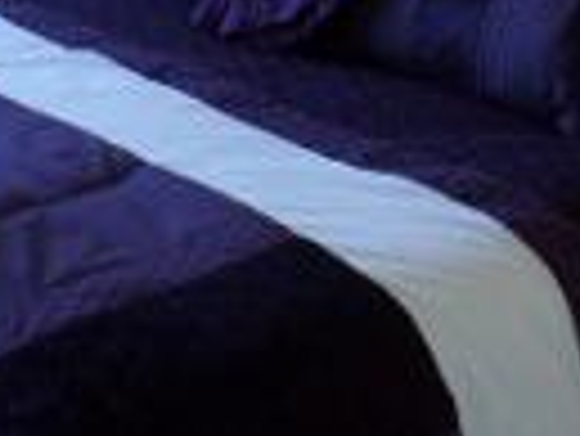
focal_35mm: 97
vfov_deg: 13.6
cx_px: 342
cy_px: -353
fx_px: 1627
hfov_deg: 20.2
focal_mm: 4.5
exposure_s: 1/30
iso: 100
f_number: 2.5
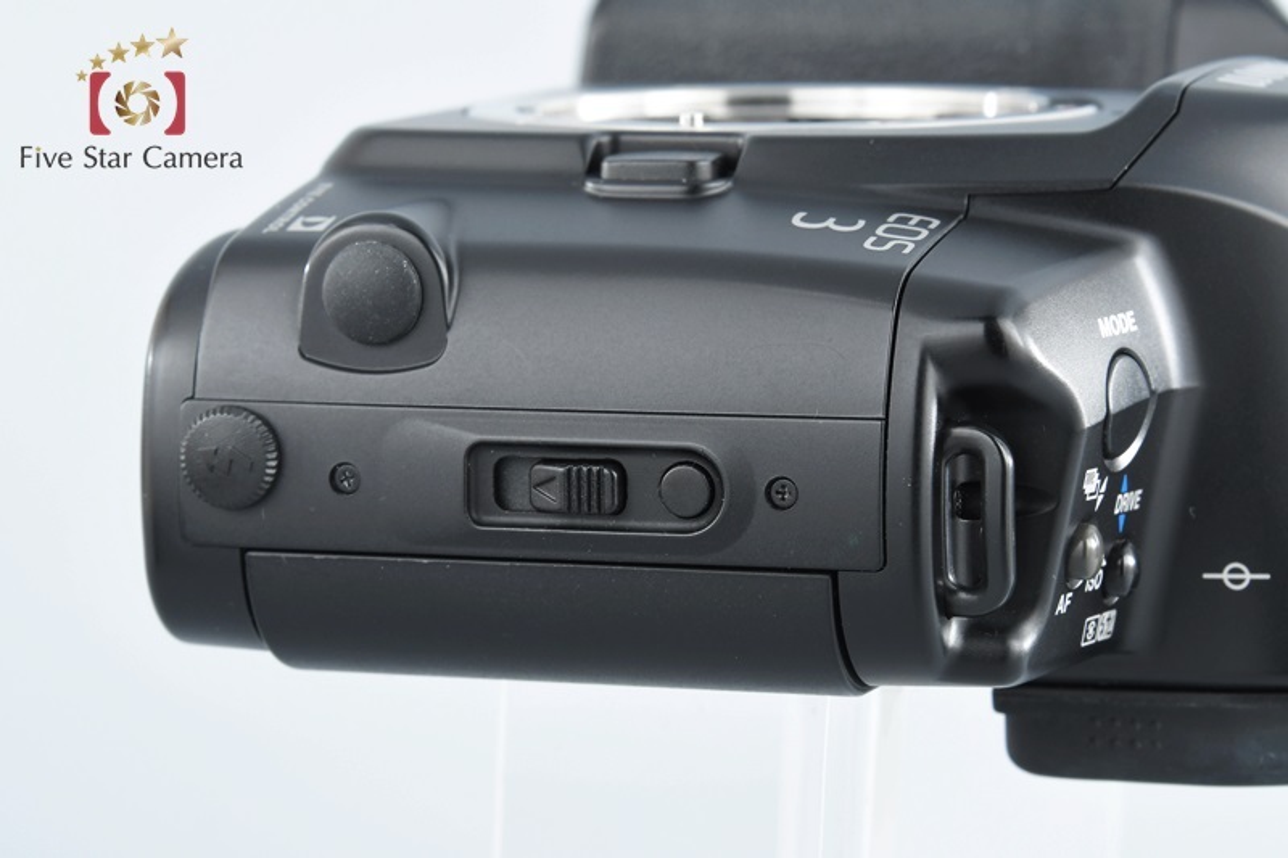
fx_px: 7225
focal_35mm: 202
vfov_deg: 6.8
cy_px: 429
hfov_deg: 10.2
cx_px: 644
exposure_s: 1/250
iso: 400
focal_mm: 135
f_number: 13
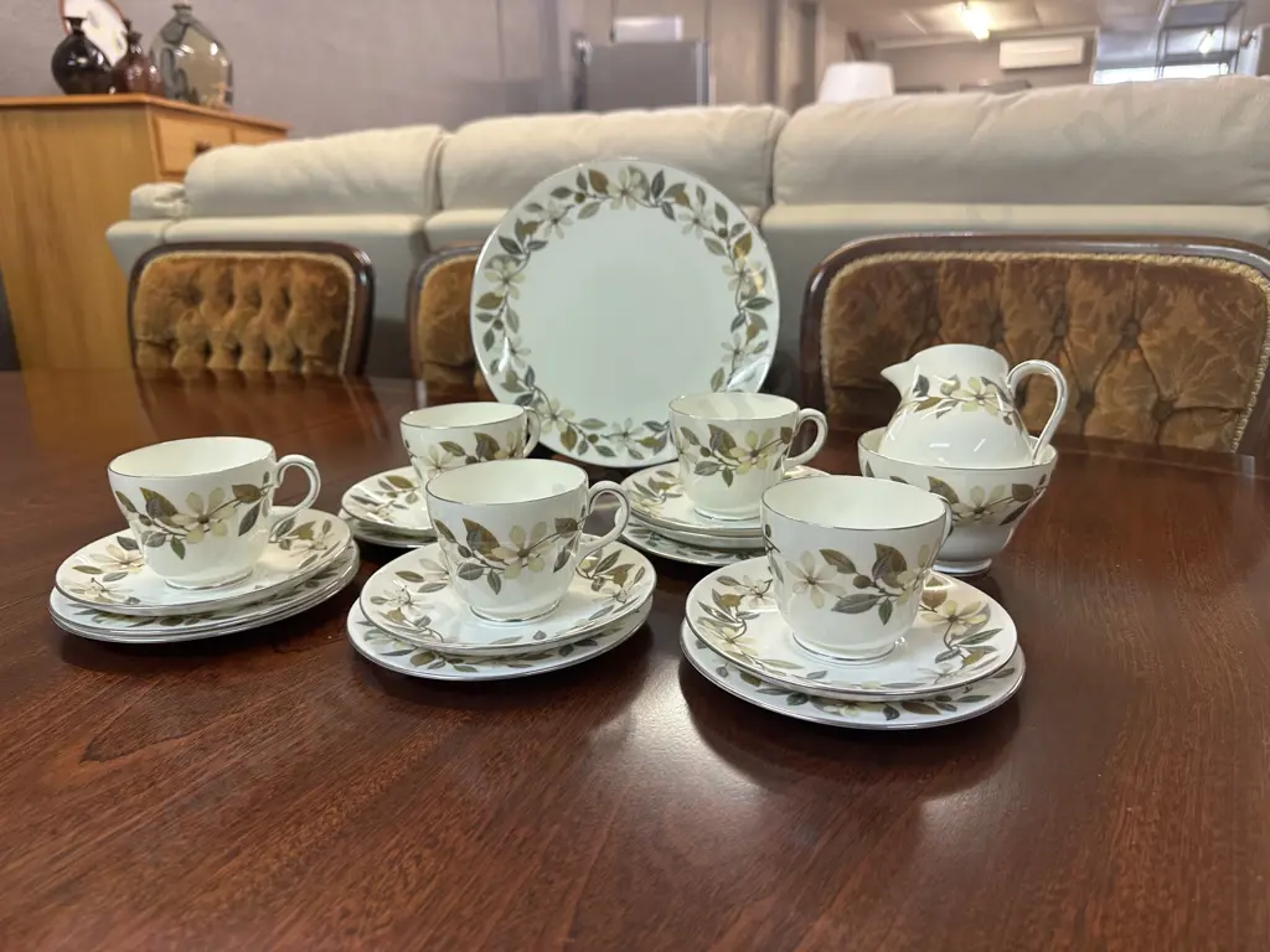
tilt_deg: -16.6
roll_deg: +0.4
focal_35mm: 24
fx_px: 881
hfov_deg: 71.6
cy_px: 476
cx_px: 635
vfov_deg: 56.8
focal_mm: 6.86
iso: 160
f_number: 1.78
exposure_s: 1/100
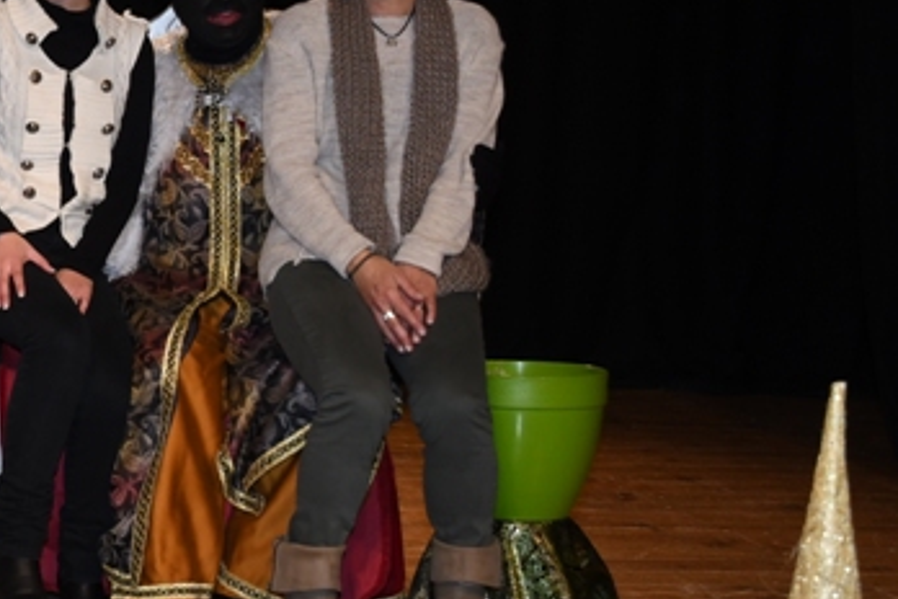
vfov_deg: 14.1
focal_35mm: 97
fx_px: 2419
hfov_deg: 19.4
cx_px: -281
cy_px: 223
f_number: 6.3
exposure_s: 1/60
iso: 500
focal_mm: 22
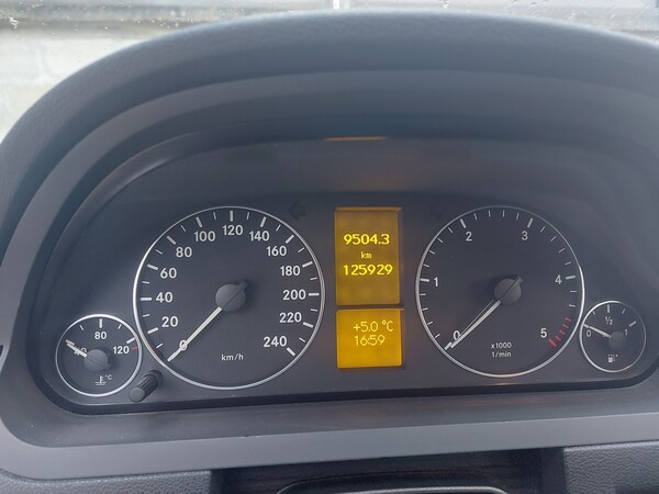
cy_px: 247
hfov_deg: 71.6
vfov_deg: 56.8
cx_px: 330
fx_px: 457
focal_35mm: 24
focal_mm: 5.23
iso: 400
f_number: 1.8
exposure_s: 1/24
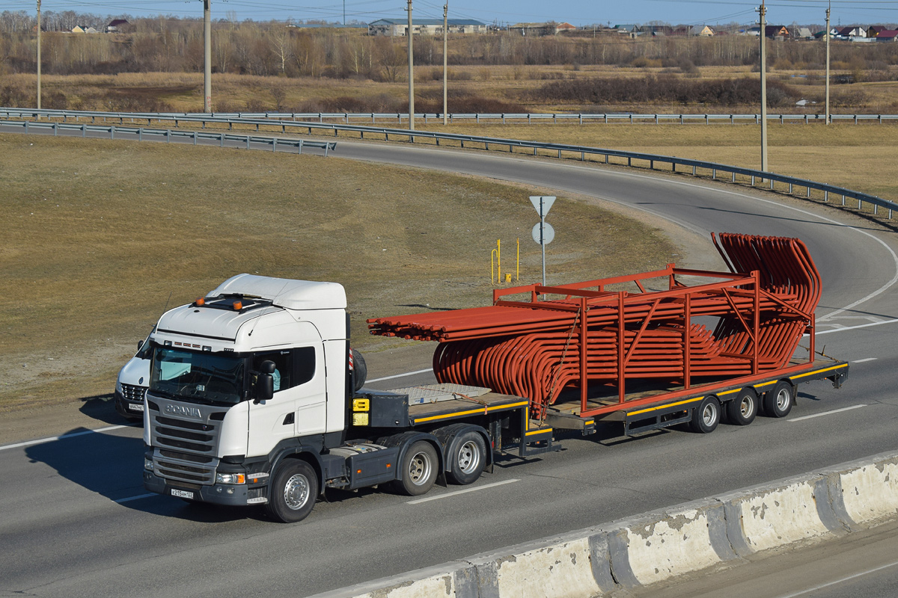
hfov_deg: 24.6
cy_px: 299
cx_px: 449
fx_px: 2058
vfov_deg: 16.6
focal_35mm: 82
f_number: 8
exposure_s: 1/1250
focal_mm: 55
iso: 200
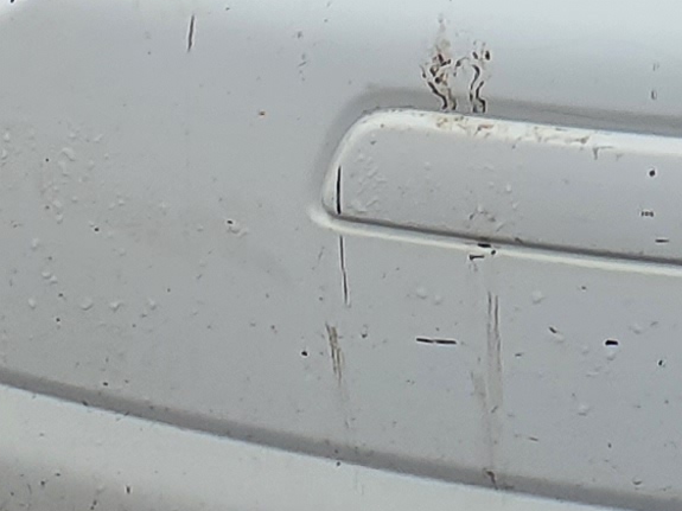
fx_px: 3821
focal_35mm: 194
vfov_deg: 7.3
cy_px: -601
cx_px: 721
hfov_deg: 10.1
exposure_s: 1/804
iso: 40
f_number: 1.9
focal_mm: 3.58
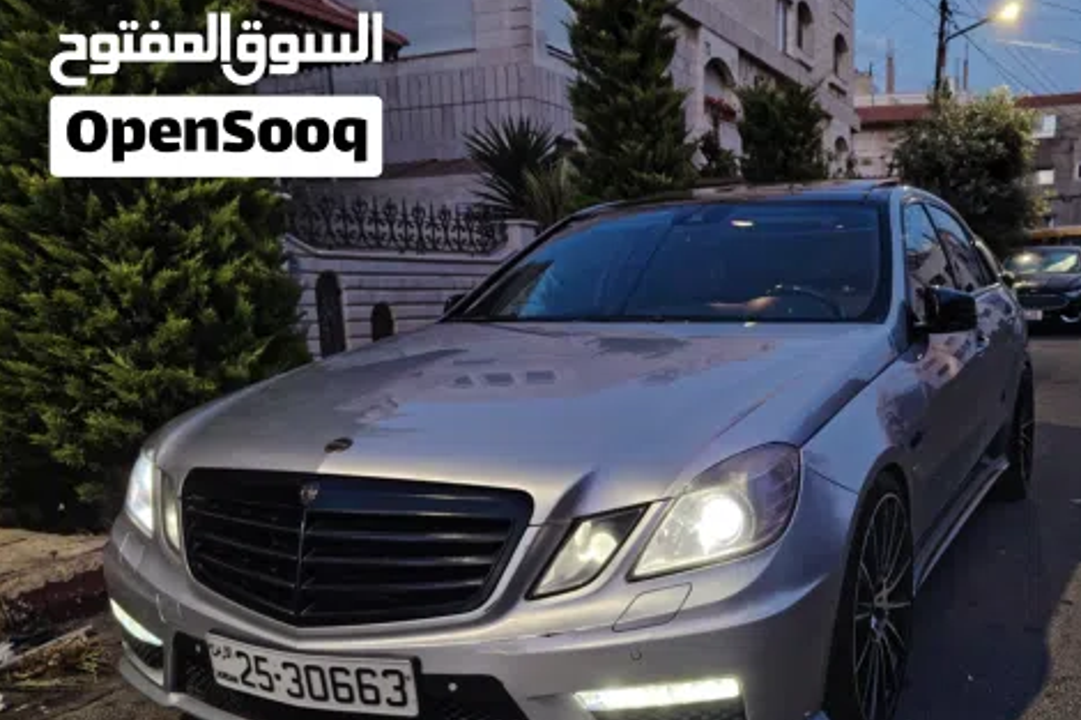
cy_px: 508
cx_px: 729
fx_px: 1021
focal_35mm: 34
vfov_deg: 38.2
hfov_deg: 54.6
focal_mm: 5.25
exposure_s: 1/25
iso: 1281
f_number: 1.75
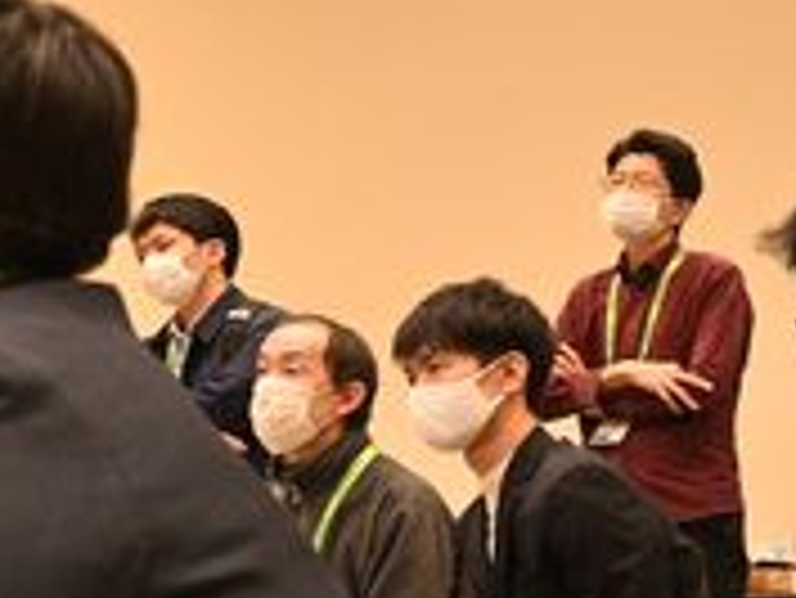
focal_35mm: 130
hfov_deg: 12.6
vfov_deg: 11.4
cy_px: 144
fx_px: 2991
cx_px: -960
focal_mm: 24
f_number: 4
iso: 2500
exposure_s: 1/250
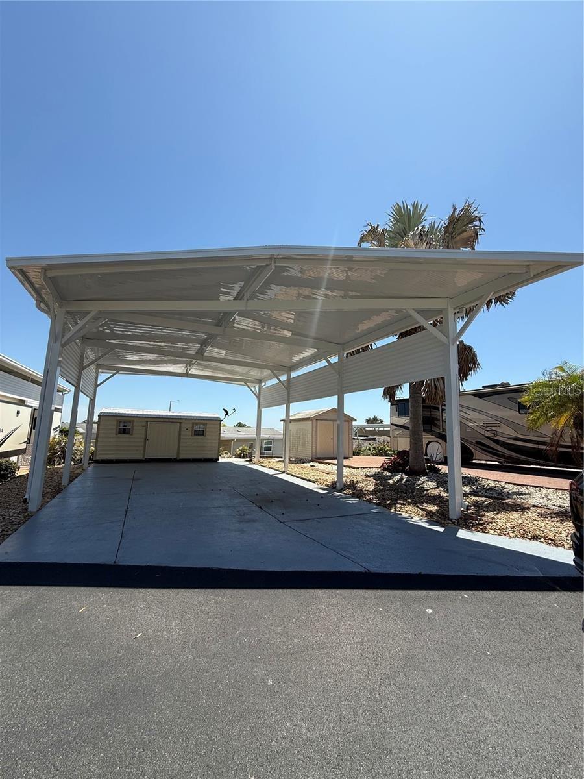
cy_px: 390
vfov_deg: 102.1
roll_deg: -0.8
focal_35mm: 14
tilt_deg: +9.3
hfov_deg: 85.7
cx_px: 292
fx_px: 315
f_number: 2.2
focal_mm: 2.22
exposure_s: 1/1698
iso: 50
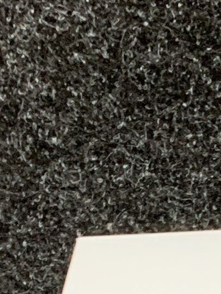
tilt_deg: -26.4
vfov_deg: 9.7
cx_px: 316
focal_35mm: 192
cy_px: 572
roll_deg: +1.1
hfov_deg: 7.6
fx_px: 1633
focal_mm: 4.25
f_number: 1.8
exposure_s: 1/50
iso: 200
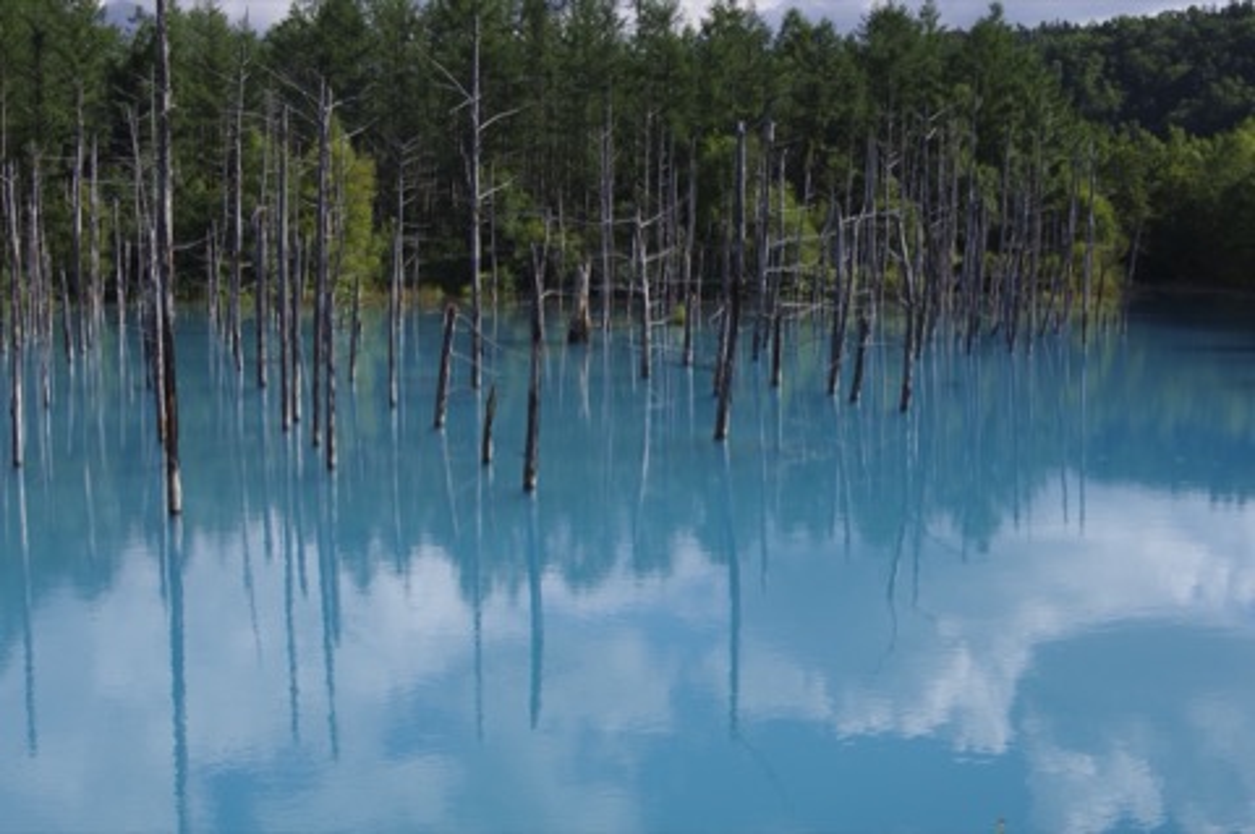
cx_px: 628
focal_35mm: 45
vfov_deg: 29.8
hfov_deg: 43.6
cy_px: 417
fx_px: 1567
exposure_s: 1/125
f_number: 10
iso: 100
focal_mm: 30
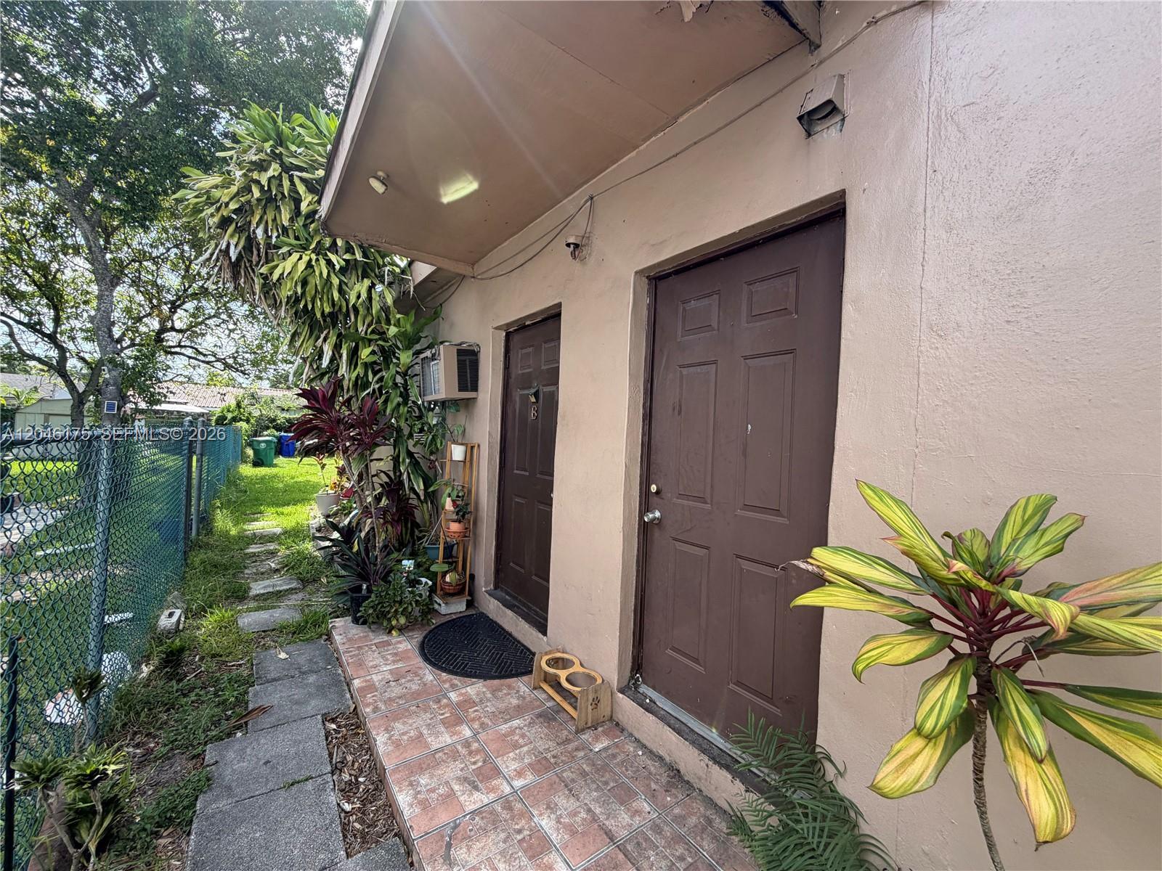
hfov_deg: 102.1
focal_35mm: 14
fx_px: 470
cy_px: 436
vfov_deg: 85.7
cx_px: 581
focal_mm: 2.22
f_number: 2.2
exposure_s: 1/361
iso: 50
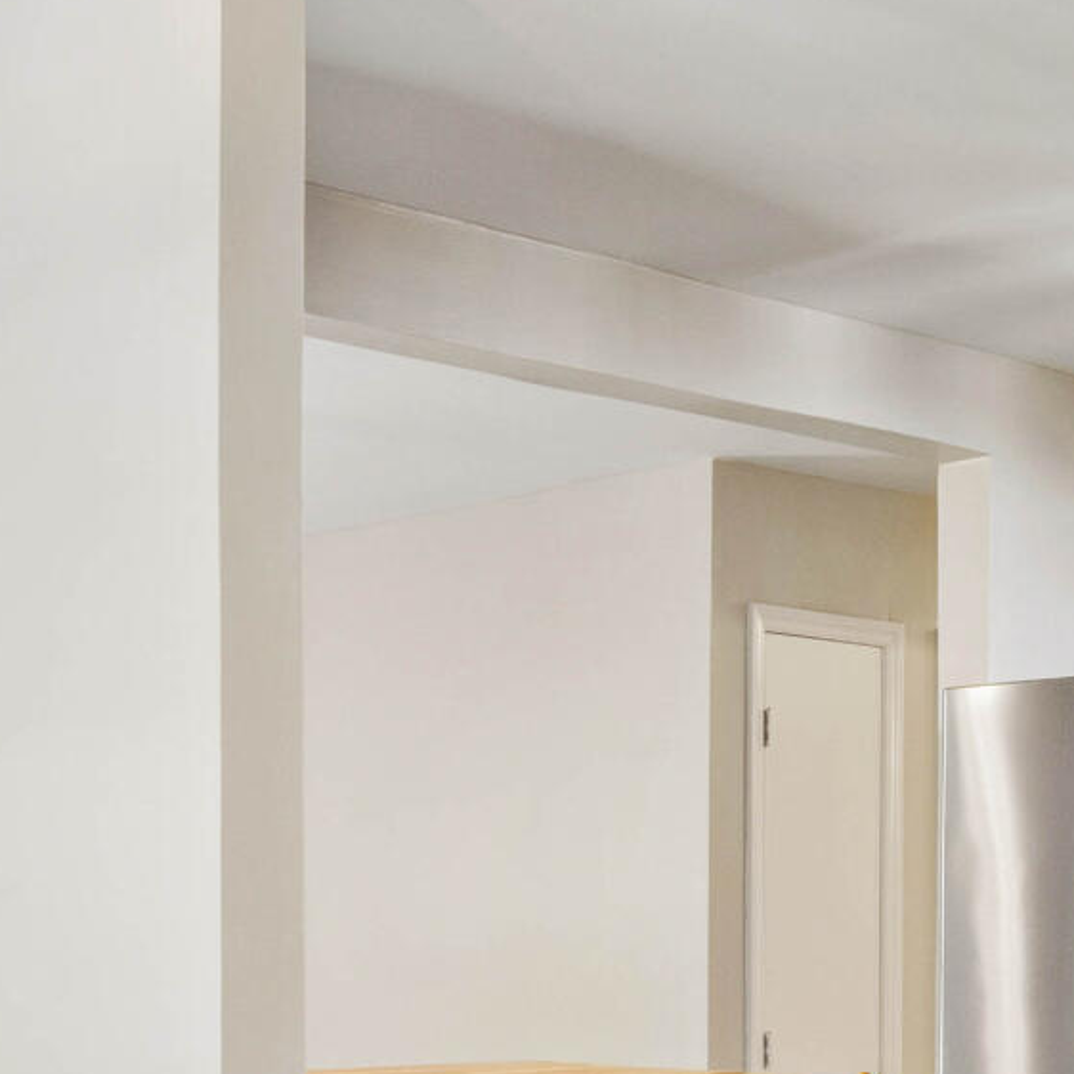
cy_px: 873
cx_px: 346
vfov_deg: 24.9
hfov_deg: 25.2
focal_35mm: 68
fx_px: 2387
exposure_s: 1
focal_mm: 10
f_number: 8
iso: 100
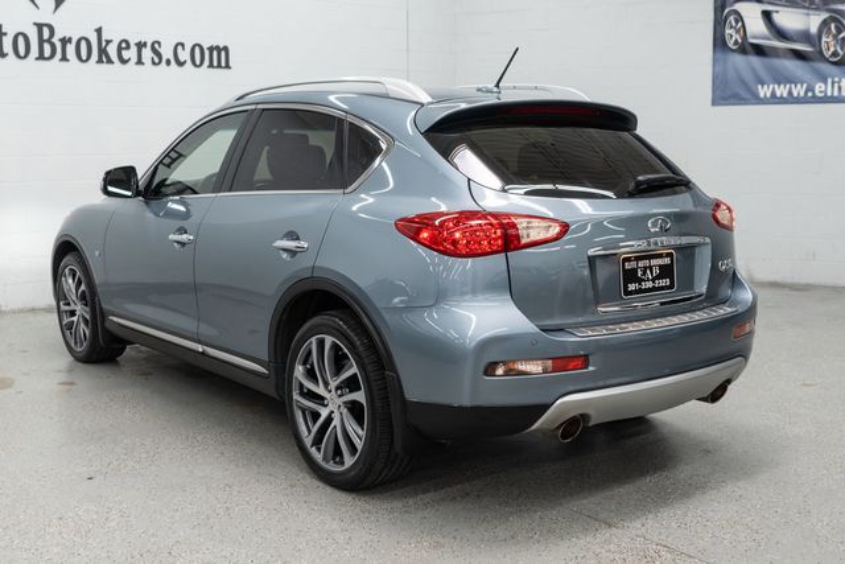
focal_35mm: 42
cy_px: 282
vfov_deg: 31.9
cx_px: 422
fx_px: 986
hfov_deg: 46.4
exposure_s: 1/50
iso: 200
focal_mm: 28
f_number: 3.2
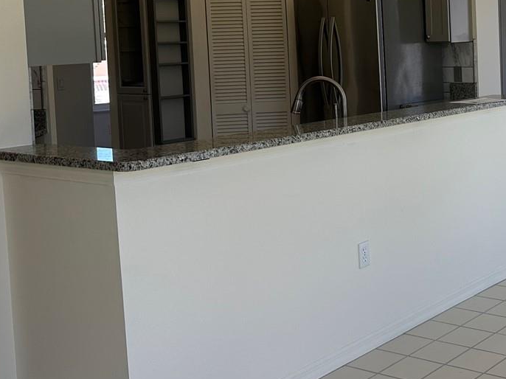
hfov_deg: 31.4
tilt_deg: -4.1
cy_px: 70
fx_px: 818
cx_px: 524
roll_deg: +1.3
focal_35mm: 56
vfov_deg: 25.6
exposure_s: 1/437
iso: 80
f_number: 1.78
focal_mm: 6.86
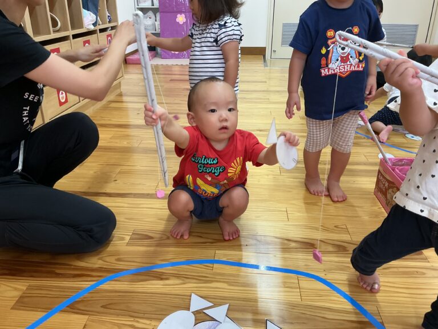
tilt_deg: -24.2
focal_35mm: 29
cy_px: 164
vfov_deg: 48.2
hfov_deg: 61.7
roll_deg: +1.1
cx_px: 219
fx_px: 367
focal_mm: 3
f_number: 1.8
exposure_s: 1/60
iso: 64
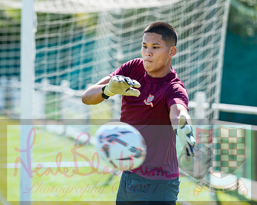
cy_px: 94
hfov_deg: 10.6
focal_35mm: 182
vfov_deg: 8.5
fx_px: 1384
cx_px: 108
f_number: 2.8
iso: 80
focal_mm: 135
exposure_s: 1/640
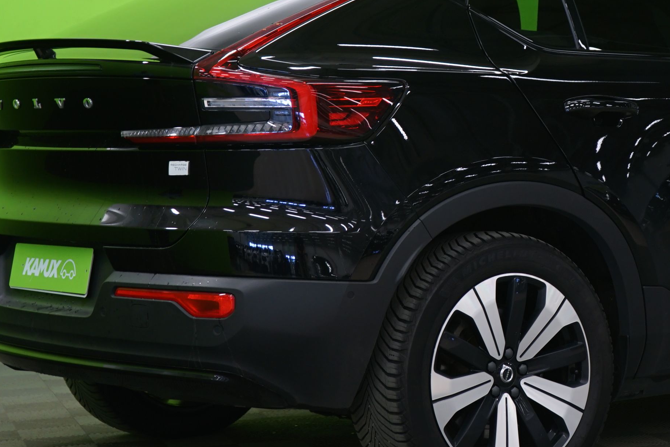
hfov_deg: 19.5
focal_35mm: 103
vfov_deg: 13.3
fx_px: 1917
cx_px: 575
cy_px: 127
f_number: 4.5
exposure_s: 1/8
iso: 400
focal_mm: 48
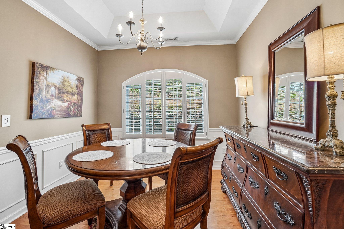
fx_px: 143
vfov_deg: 77.3
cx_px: 172
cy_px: 114
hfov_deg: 100.4
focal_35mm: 15
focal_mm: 10
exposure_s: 1/30
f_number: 8
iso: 400
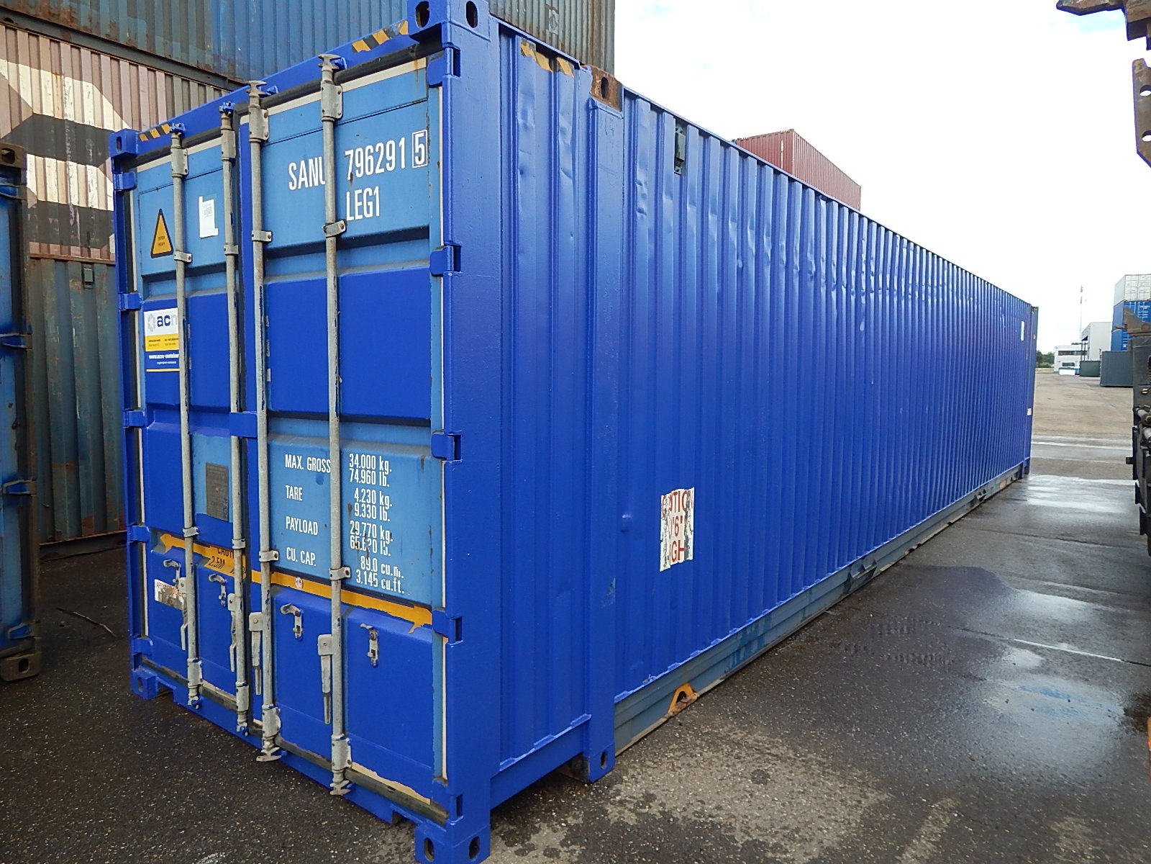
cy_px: 432
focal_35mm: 23
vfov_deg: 58.9
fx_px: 765
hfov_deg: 73.9
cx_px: 576
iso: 125
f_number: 3
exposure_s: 1/400
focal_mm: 4
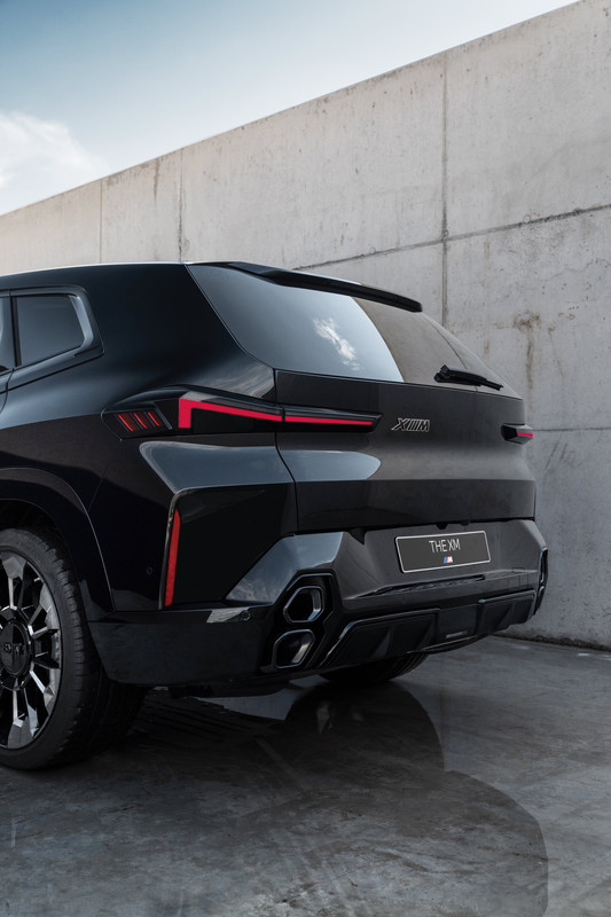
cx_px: 306
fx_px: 942
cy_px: 458
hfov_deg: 35.9
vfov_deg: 51.9
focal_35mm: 37
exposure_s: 1/500
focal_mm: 37
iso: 800
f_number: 4.5
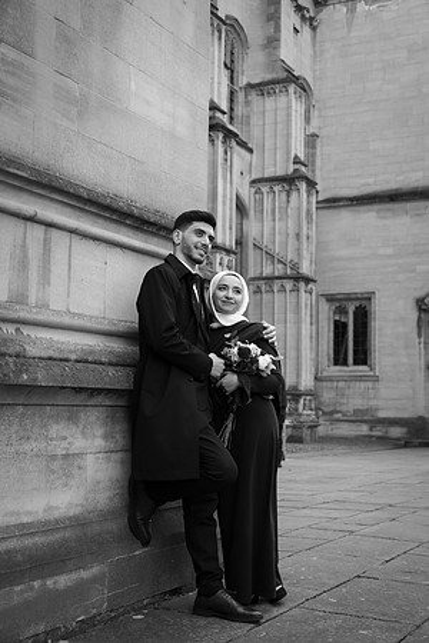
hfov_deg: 27.5
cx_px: 214
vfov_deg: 40.3
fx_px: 876
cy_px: 322
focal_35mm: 49
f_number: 4
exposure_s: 1/320
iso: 200
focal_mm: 49
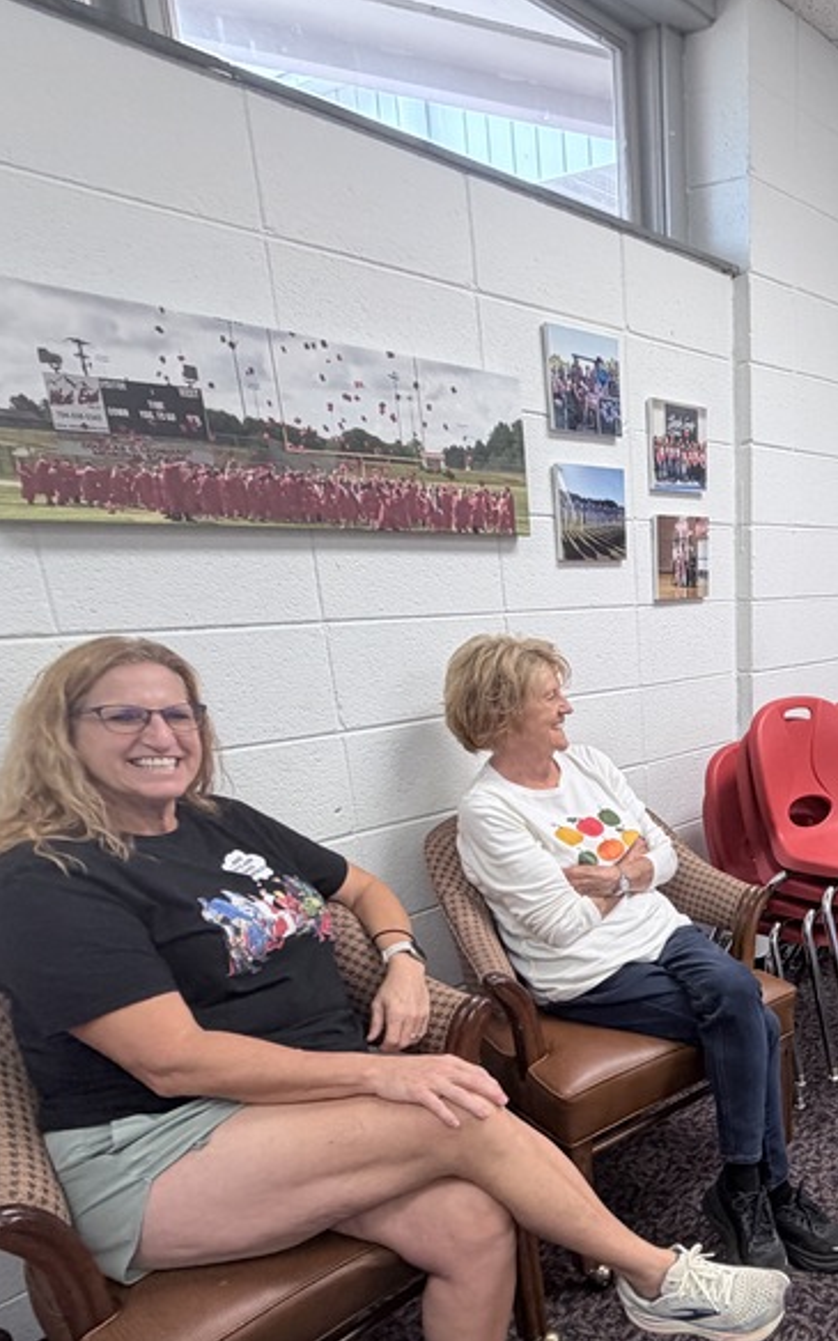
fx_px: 950
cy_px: 868
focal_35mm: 26
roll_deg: -1.1
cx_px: 840
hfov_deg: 41.4
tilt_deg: -19.3
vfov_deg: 68.9
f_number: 2.2
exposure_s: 1/120
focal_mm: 2.22
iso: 200
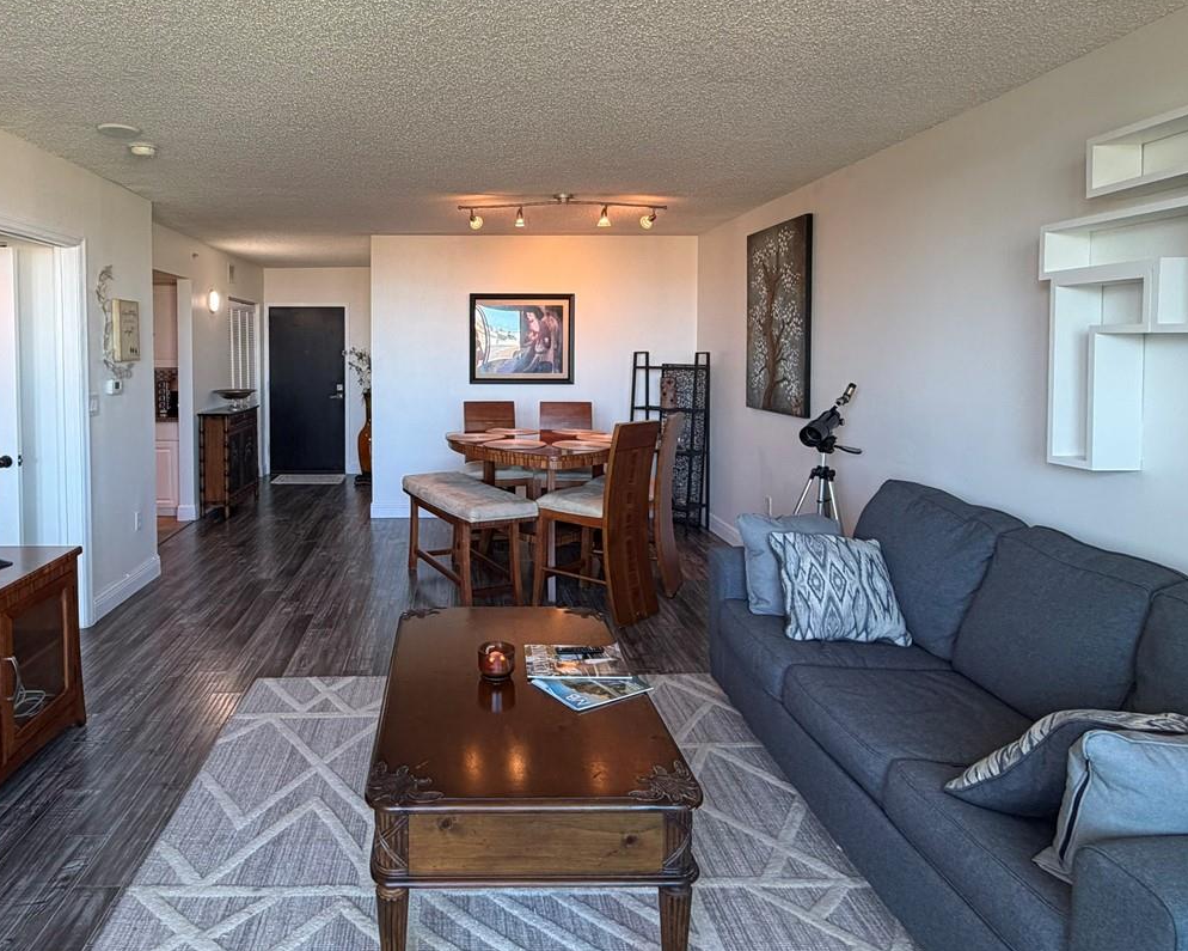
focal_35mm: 22
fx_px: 773
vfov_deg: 62.5
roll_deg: -0.4
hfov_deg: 74.1
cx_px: 466
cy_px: 379
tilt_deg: -2.1
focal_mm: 2.22
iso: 200
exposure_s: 1/120
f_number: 2.2
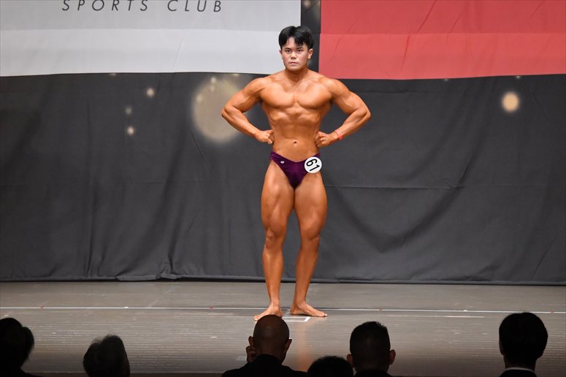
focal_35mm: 202
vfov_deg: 6.8
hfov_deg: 10.2
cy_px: 188
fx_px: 3174
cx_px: 283
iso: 6400
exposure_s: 1/400
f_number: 5.6
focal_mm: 135
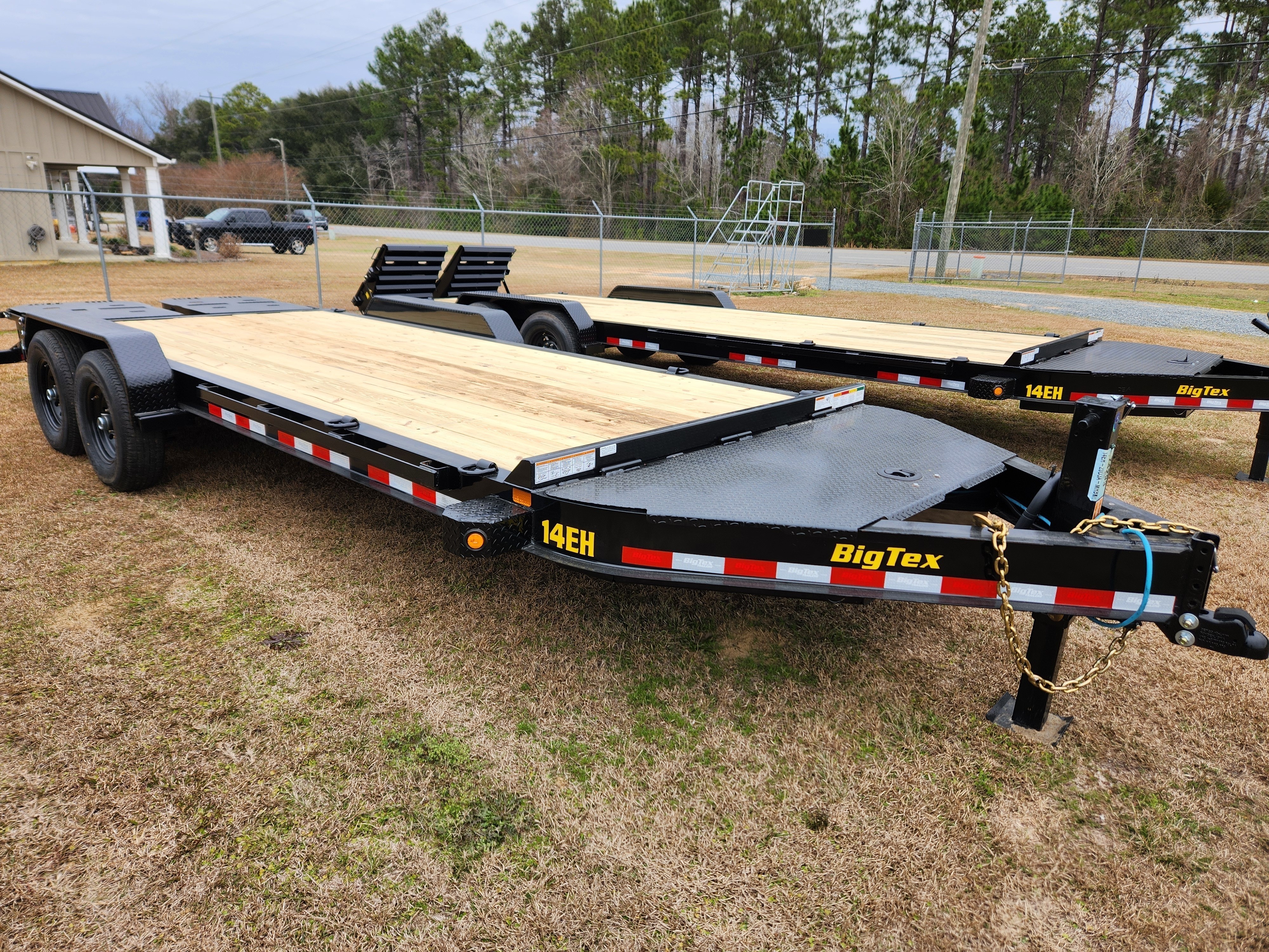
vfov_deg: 58.9
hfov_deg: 73.9
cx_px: 634
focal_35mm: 23
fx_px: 843
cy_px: 476
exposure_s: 1/187
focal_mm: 5.4
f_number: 1.8
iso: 20
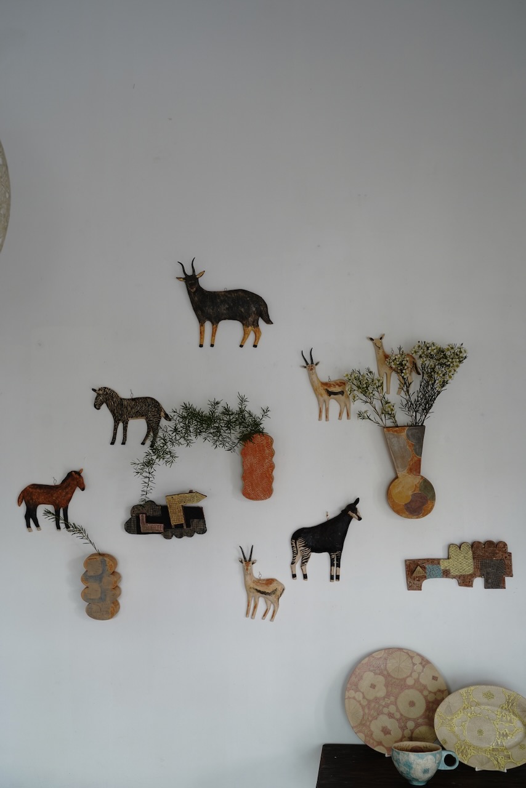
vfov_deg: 43.6
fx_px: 986
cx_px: 263
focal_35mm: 45
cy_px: 394
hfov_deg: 29.9
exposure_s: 1/60
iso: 400
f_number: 5
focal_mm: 45
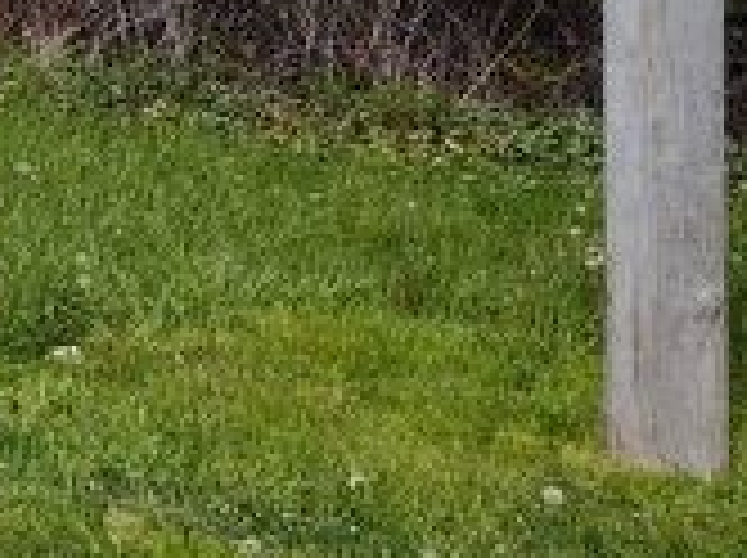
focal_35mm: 111
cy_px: -212
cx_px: -999
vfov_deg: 12.8
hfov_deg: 13.5
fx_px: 2392
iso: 100
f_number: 1.8
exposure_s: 1/1553
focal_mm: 5.56
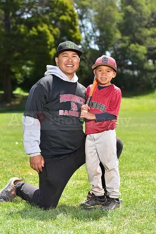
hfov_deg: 15.2
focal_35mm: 90
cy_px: 117
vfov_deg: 22.6
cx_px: 78
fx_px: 585
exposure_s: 1/200
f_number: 5
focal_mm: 90
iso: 80
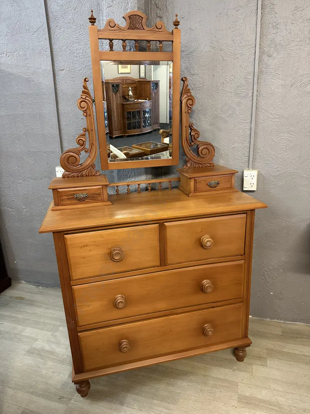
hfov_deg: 56.8
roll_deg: +1.8
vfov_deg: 71.6
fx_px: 287
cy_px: 207
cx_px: 155
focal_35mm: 24
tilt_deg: -17.3
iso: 250
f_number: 1.78
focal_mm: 6.86
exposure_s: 1/50
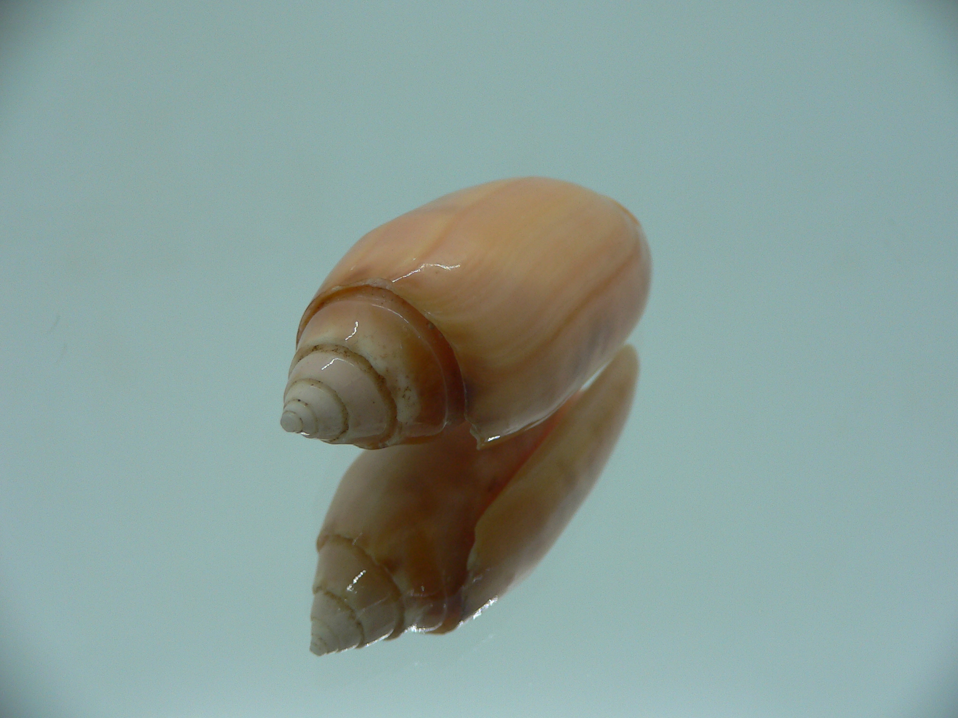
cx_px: 479
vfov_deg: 40.7
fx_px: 969
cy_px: 359
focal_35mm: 35
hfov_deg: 52.6
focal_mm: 4.6
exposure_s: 1/60
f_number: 2.8
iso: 80
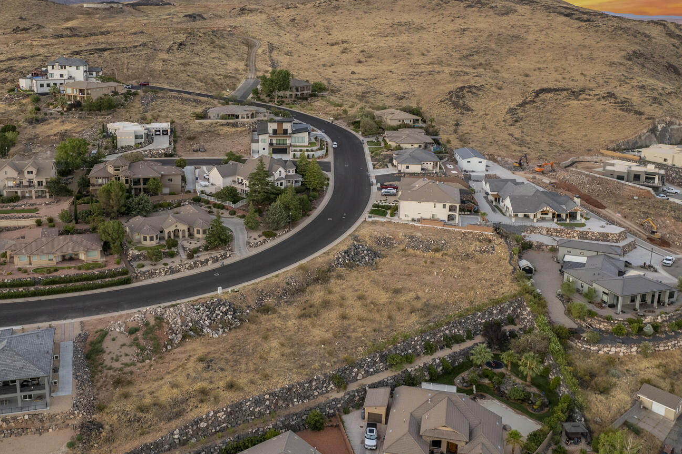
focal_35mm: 34
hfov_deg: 55.6
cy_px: 159
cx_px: 290
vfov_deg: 38.5
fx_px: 644
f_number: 2.8
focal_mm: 8.38
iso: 100
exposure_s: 1/100
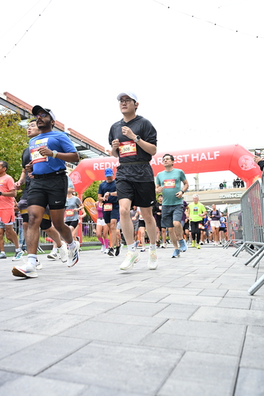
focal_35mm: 30
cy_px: 198
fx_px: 335
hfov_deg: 43.0
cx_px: 132
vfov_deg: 61.1
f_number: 4
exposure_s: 1/640
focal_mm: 30.5
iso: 2000
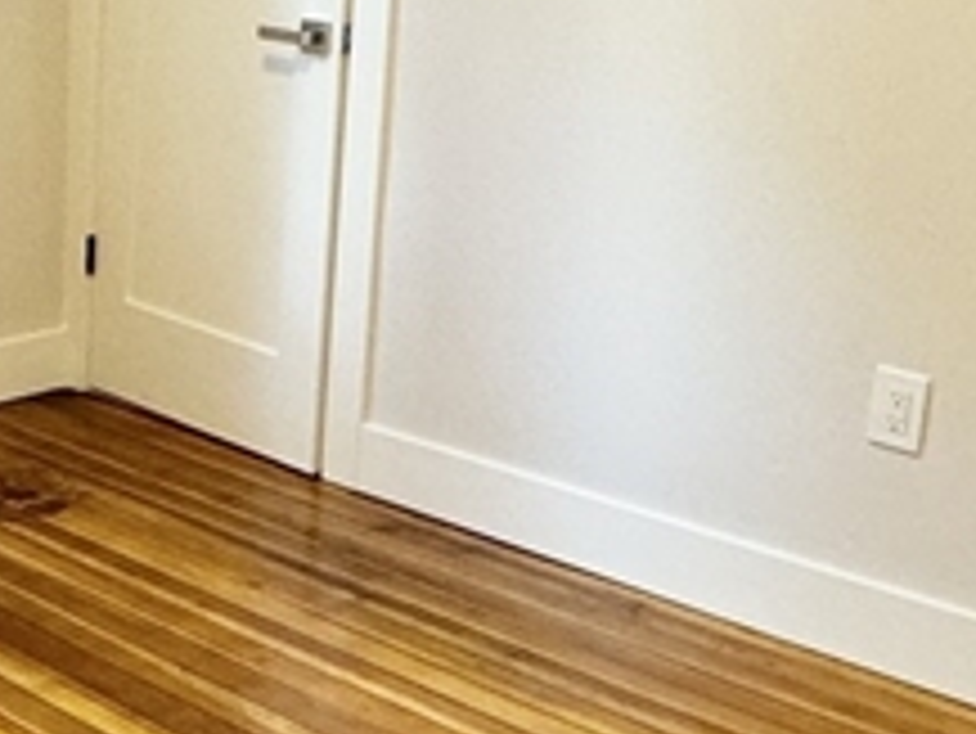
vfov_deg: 22.1
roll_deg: -0.7
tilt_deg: -13.0
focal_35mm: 66
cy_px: 198
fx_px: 1862
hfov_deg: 26.9
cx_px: -103
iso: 160
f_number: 2.2
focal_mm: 2.22
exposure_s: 1/60
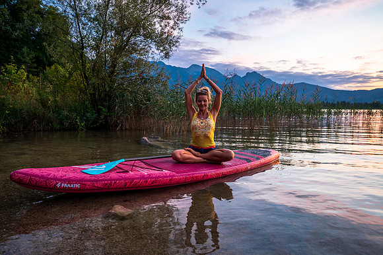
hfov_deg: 69.4
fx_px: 276
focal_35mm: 26
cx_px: 192
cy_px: 128
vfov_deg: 49.5
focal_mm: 26
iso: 640
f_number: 4
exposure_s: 1/50
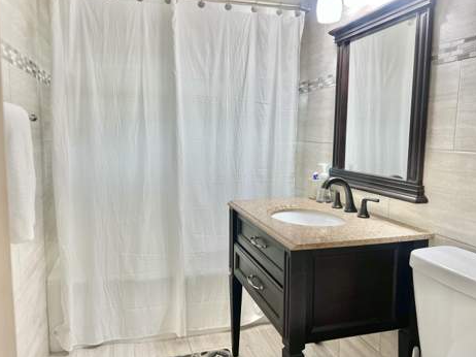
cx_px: 234
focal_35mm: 27
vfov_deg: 51.3
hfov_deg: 65.3
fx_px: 371
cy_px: 173
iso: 64
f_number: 1.5
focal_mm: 5.7
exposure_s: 1/120
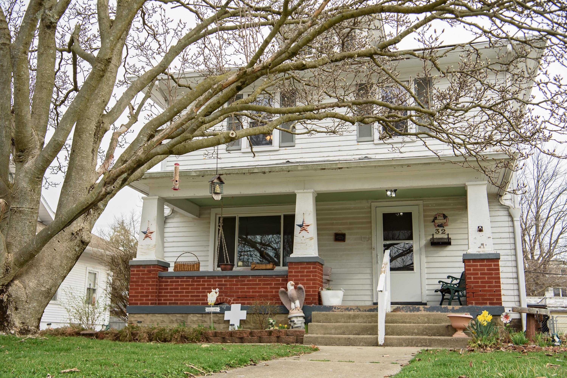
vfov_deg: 33.4
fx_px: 630
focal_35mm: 40
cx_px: 284
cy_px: 189
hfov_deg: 48.4
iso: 125
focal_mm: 40
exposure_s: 1/160
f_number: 5.6
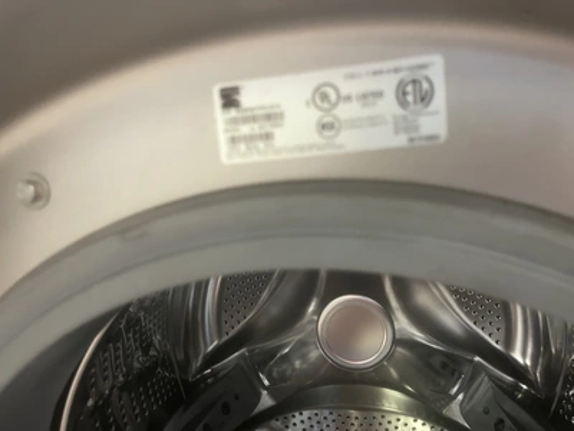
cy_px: 216
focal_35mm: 26
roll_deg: -24.0
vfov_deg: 53.1
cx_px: 287
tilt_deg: -15.9
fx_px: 431
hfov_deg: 67.3
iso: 400
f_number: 1.6
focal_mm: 5.1
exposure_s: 1/40
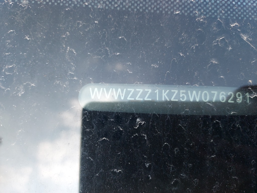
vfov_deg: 56.8
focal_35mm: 24
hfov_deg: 71.6
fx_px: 178
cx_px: 128
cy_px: 96
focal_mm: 4.6
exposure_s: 1/120
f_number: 1.8
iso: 40
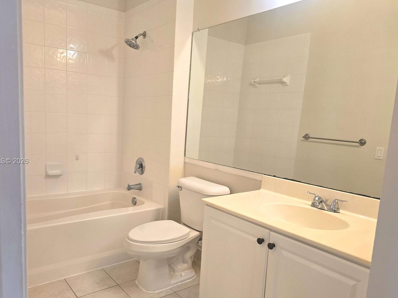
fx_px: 310
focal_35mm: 27
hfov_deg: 65.0
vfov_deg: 51.3
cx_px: 171
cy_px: 162
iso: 160
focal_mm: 6.3
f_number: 1.7
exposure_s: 1/120
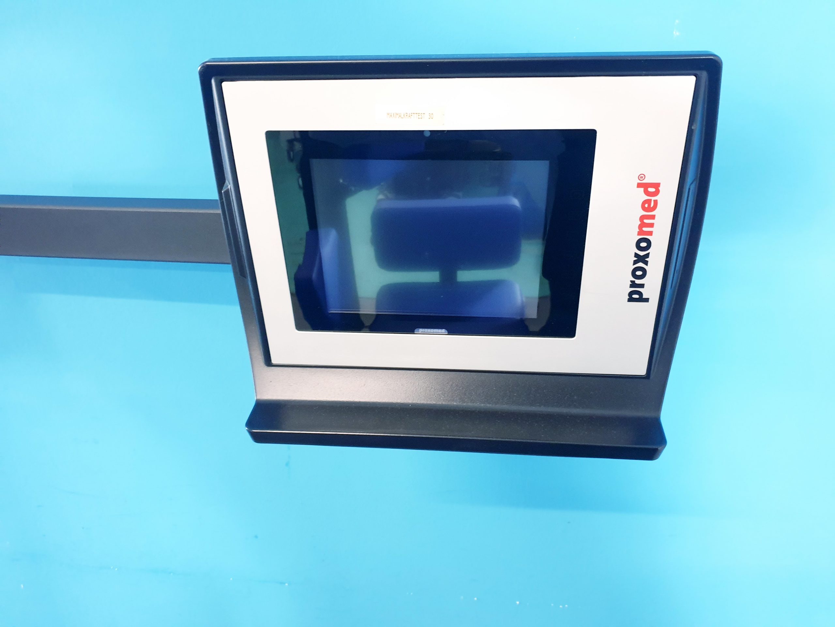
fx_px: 627
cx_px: 418
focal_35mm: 26
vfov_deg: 53.1
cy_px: 314
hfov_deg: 67.3
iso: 320
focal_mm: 4.3
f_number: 1.5
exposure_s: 1/25
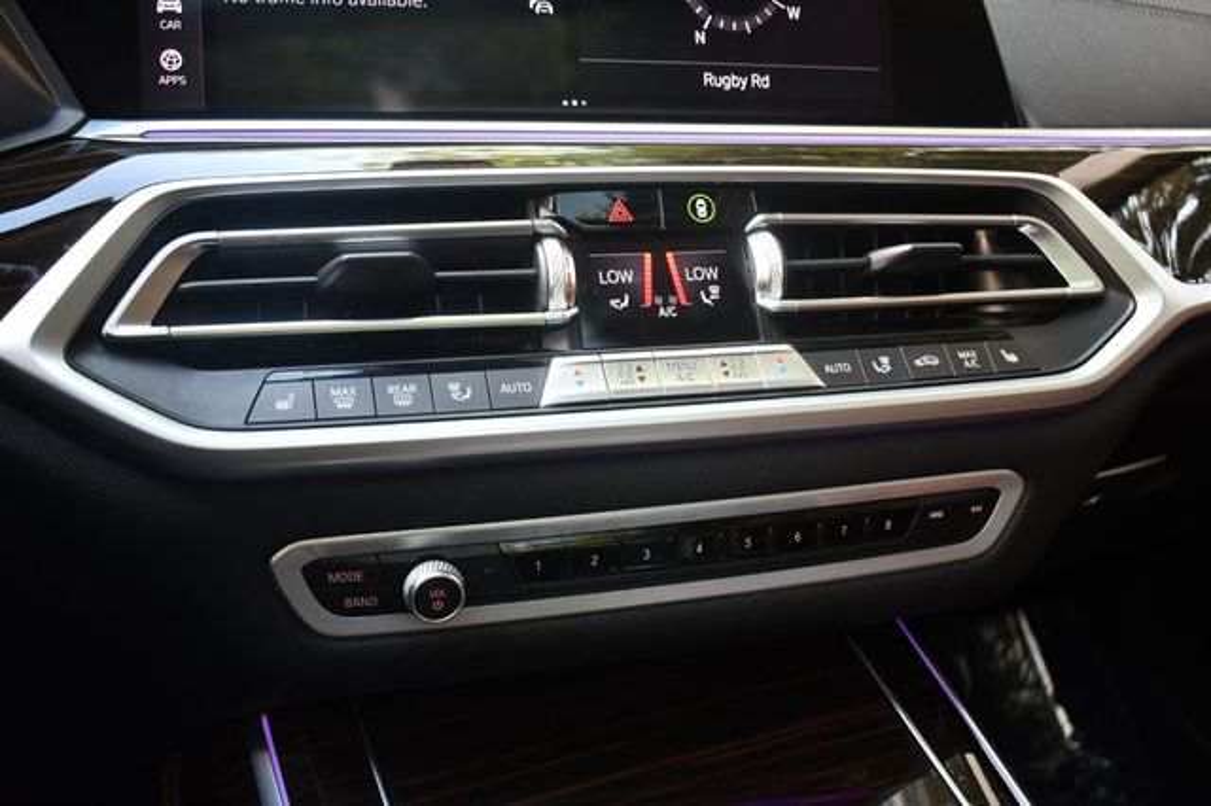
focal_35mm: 36
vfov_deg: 36.8
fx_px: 1210
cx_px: 606
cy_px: 403
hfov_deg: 53.2
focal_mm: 24
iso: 900
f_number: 3.8
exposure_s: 1/125
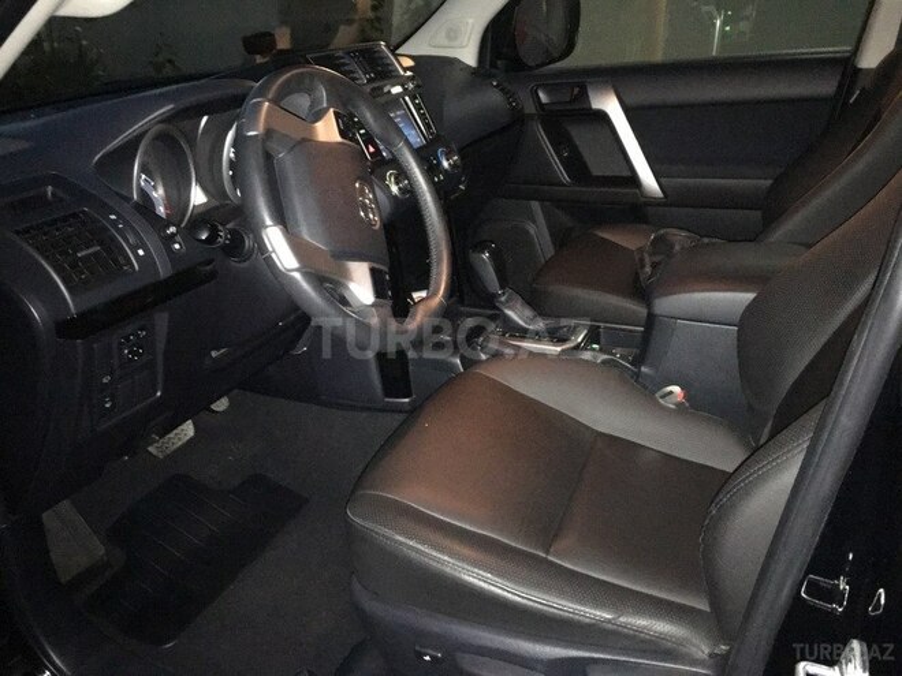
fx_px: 756
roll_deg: +2.1
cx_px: 451
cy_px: 338
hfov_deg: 61.7
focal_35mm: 29
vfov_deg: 48.2
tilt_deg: -23.1
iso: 800
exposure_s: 1/17
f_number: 2.2
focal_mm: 4.15
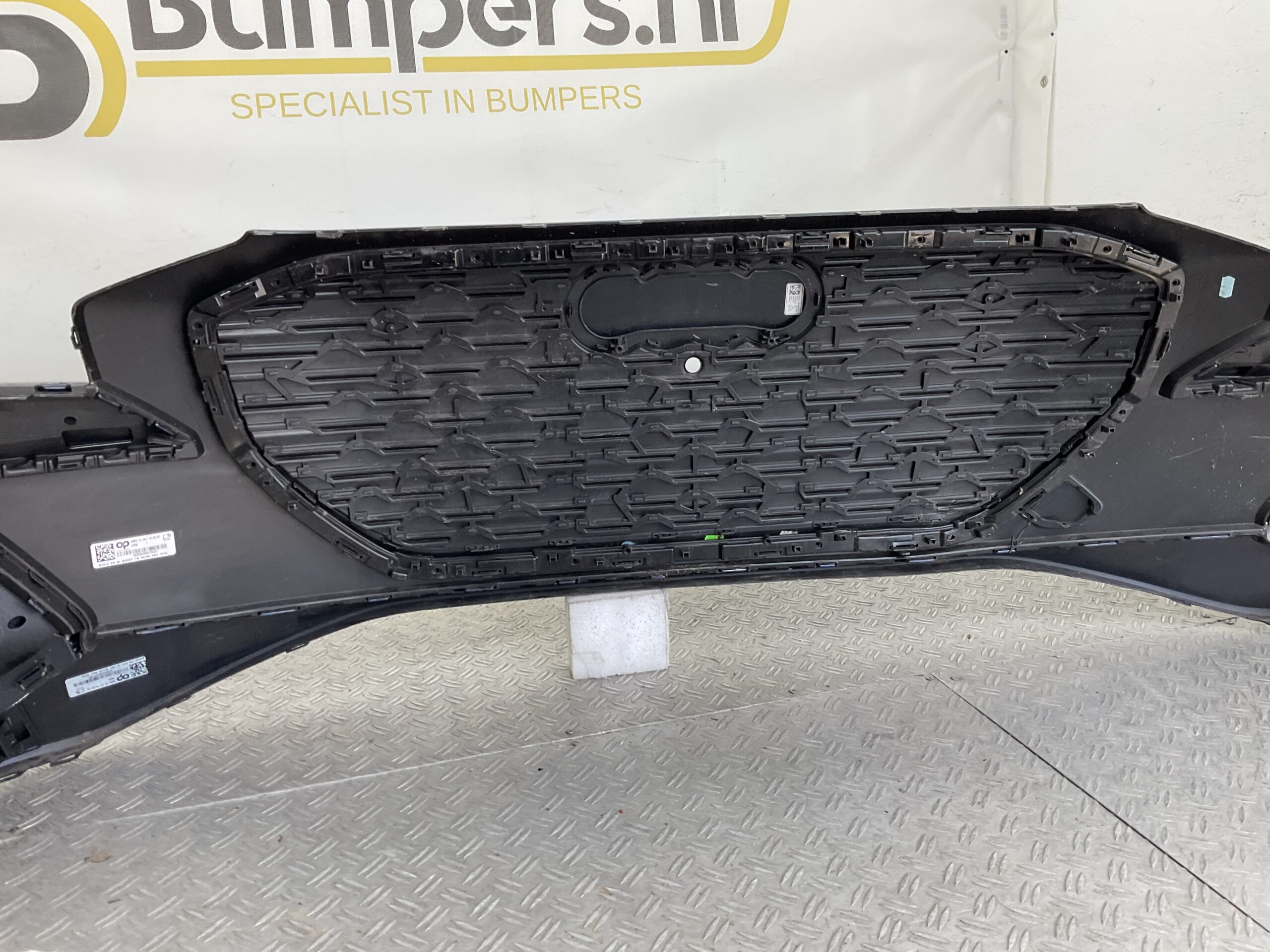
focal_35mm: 29
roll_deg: +0.8
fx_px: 1064
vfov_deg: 48.2
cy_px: 476
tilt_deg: -13.2
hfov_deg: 61.7
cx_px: 635
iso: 25
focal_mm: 3
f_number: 1.8
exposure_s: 1/120
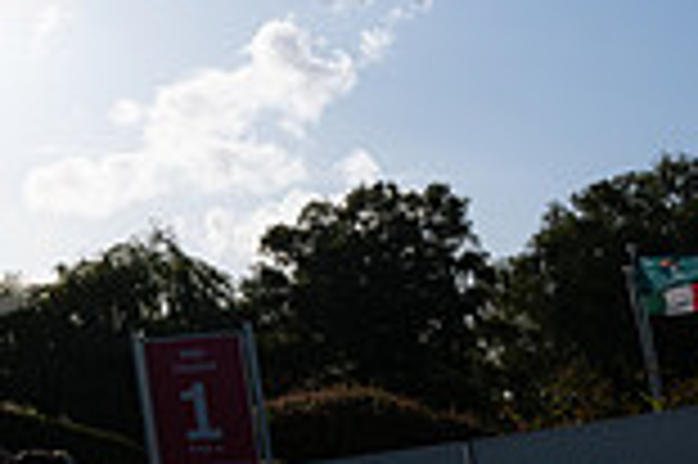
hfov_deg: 18.5
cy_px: -11
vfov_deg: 14.9
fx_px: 1743
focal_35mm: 90
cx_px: -495
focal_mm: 24
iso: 500
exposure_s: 1/8000
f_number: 6.3
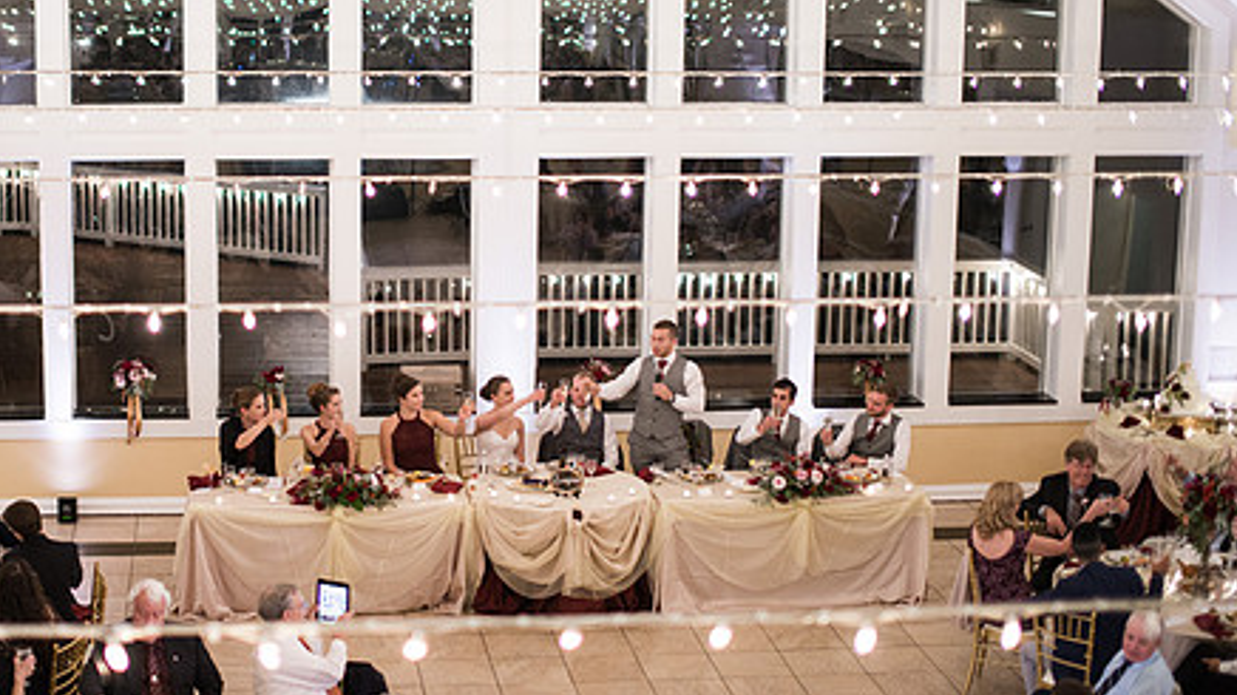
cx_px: 415
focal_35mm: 73
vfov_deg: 16.5
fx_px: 2394
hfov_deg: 28.8
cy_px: 270
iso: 720
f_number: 1.4
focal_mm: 50
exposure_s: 1/80
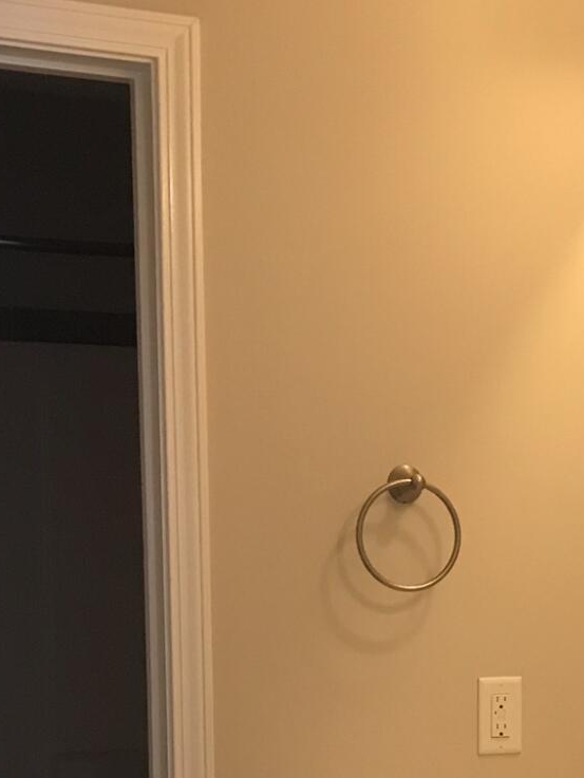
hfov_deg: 19.2
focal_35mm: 76
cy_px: 785
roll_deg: -0.6
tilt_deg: -6.5
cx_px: 477
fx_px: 1709
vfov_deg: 24.4
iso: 64
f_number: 1.8
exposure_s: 1/15
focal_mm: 3.99
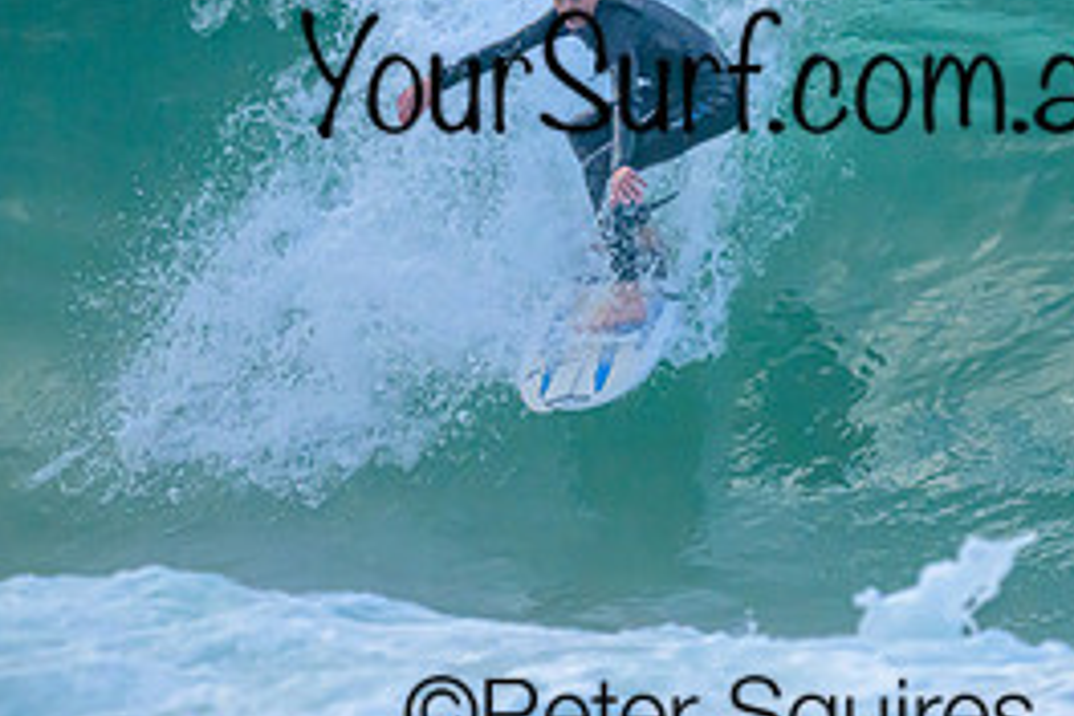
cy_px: 39
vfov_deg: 0.8
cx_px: 720
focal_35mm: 1755
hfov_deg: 1.2
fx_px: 52353
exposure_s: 1/2000
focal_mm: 800
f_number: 6.3
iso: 3600
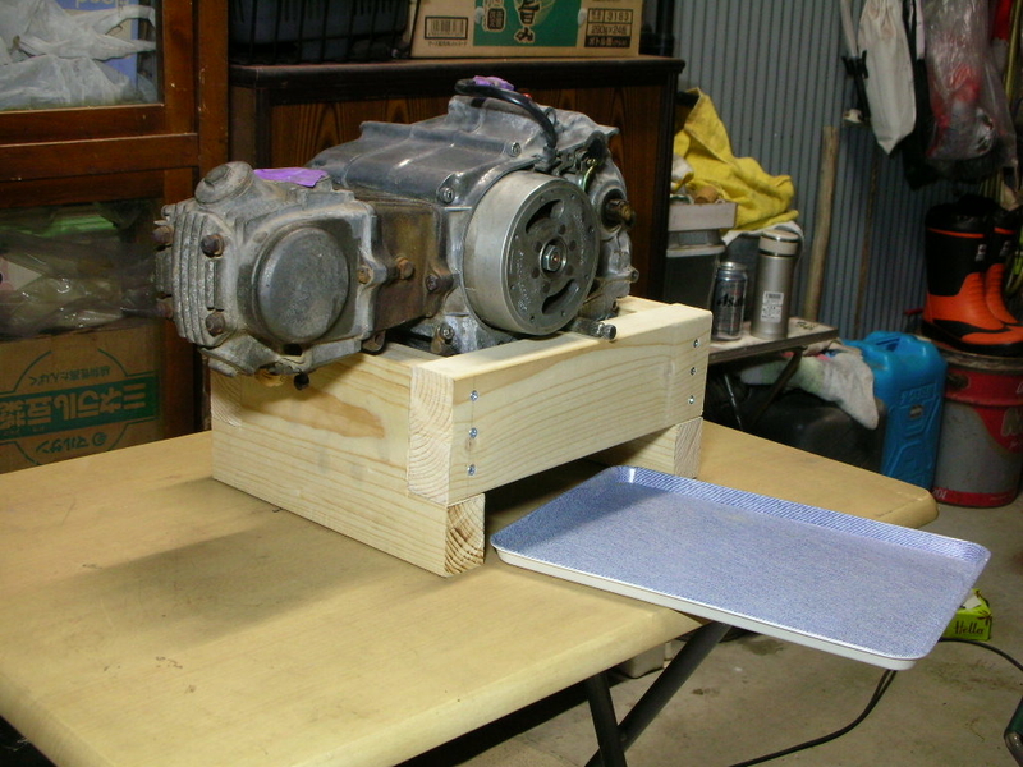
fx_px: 1359
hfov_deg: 41.2
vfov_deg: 31.5
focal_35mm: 46
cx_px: 512
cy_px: 384
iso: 93
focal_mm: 7.7
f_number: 3.5
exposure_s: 1/3.9
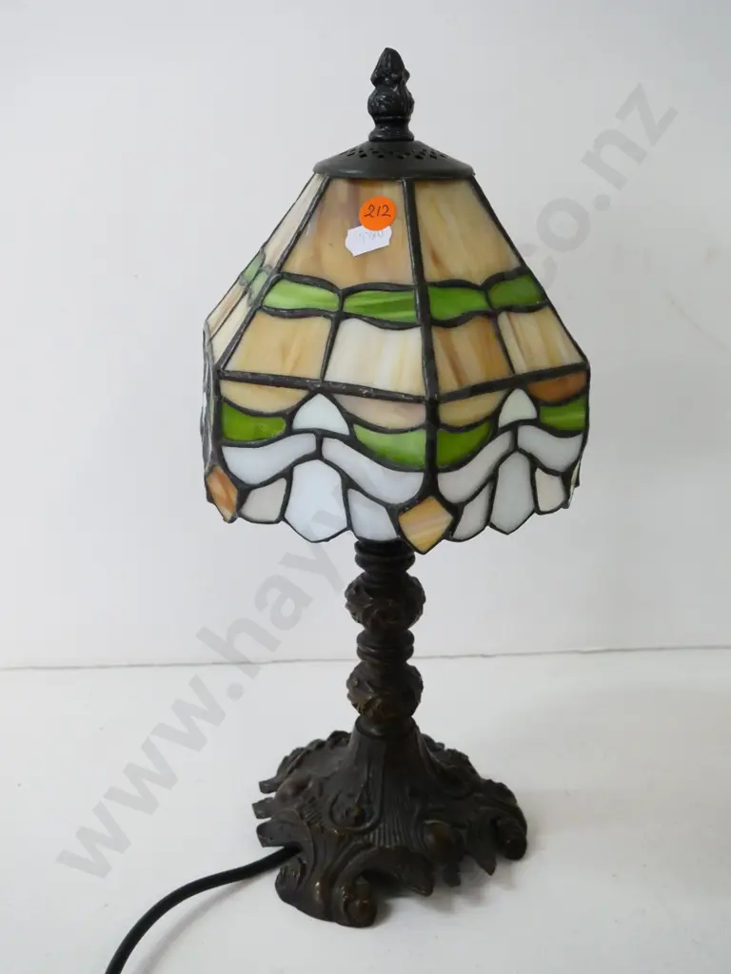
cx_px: 366
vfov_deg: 46.8
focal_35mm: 40
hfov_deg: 36.0
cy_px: 487
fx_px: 1126
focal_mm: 20
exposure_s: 1/160
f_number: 5.6
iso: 3200
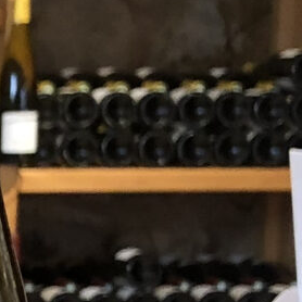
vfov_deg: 7.5
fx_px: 2250
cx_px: -496
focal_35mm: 228
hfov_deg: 7.1
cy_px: 448
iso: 64
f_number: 1.8
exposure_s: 1/17
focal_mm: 3.99
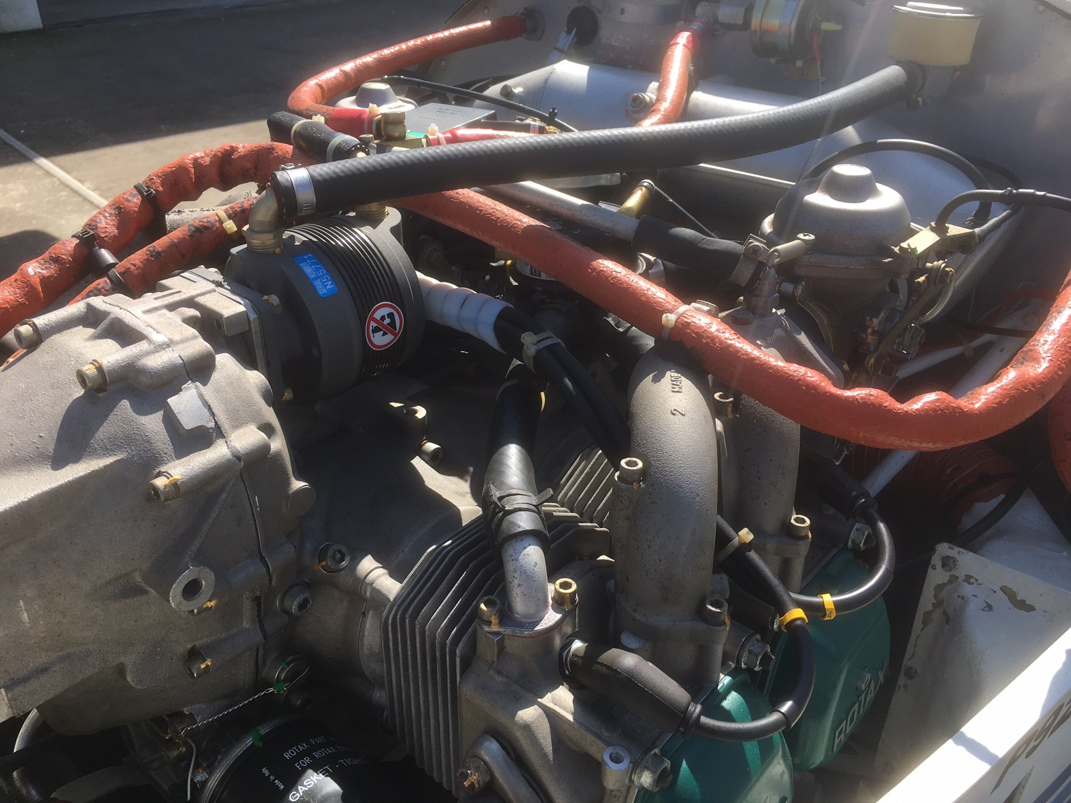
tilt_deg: -32.4
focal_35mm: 29
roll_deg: +0.2
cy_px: 402
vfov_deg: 48.2
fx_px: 897
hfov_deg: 61.7
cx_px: 536
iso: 25
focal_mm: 4.15
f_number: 2.2
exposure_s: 1/785
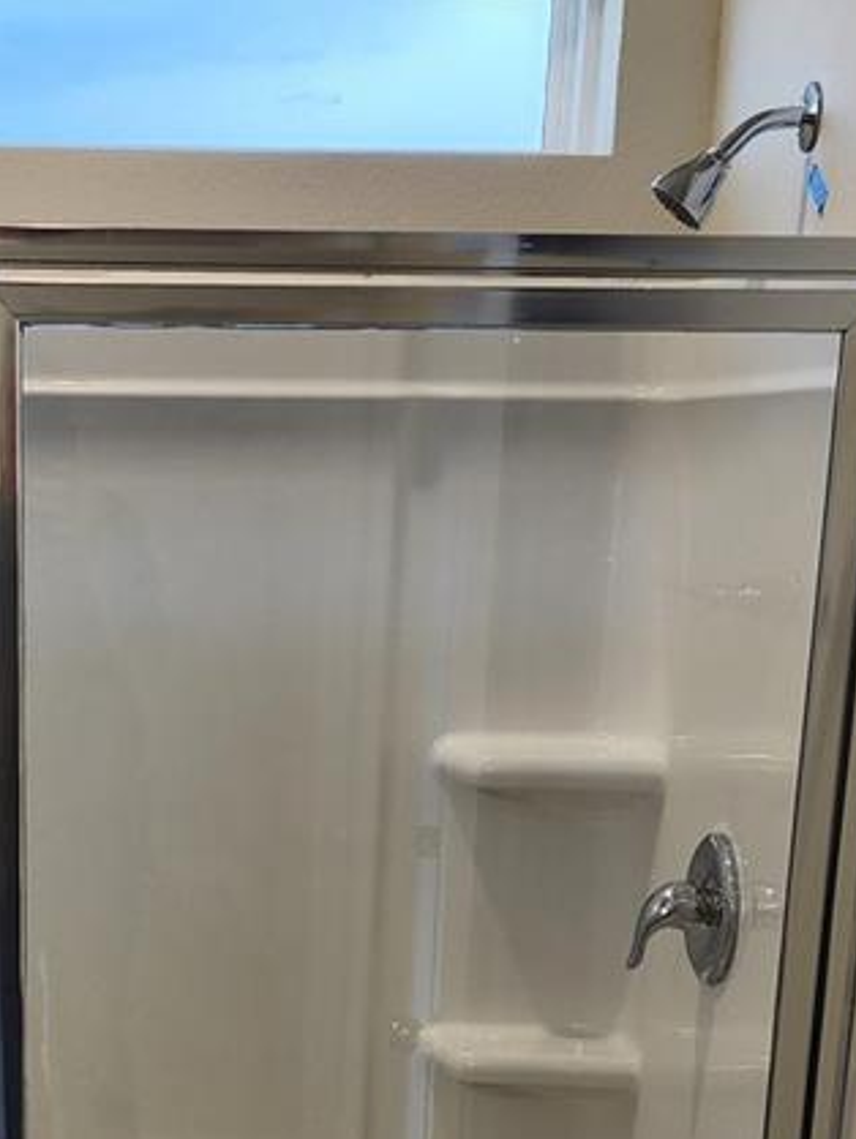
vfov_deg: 28.1
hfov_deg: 21.8
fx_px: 2174
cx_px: 112
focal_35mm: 66
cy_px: 1063
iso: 64
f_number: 1.8
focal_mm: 6.4
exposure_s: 1/120
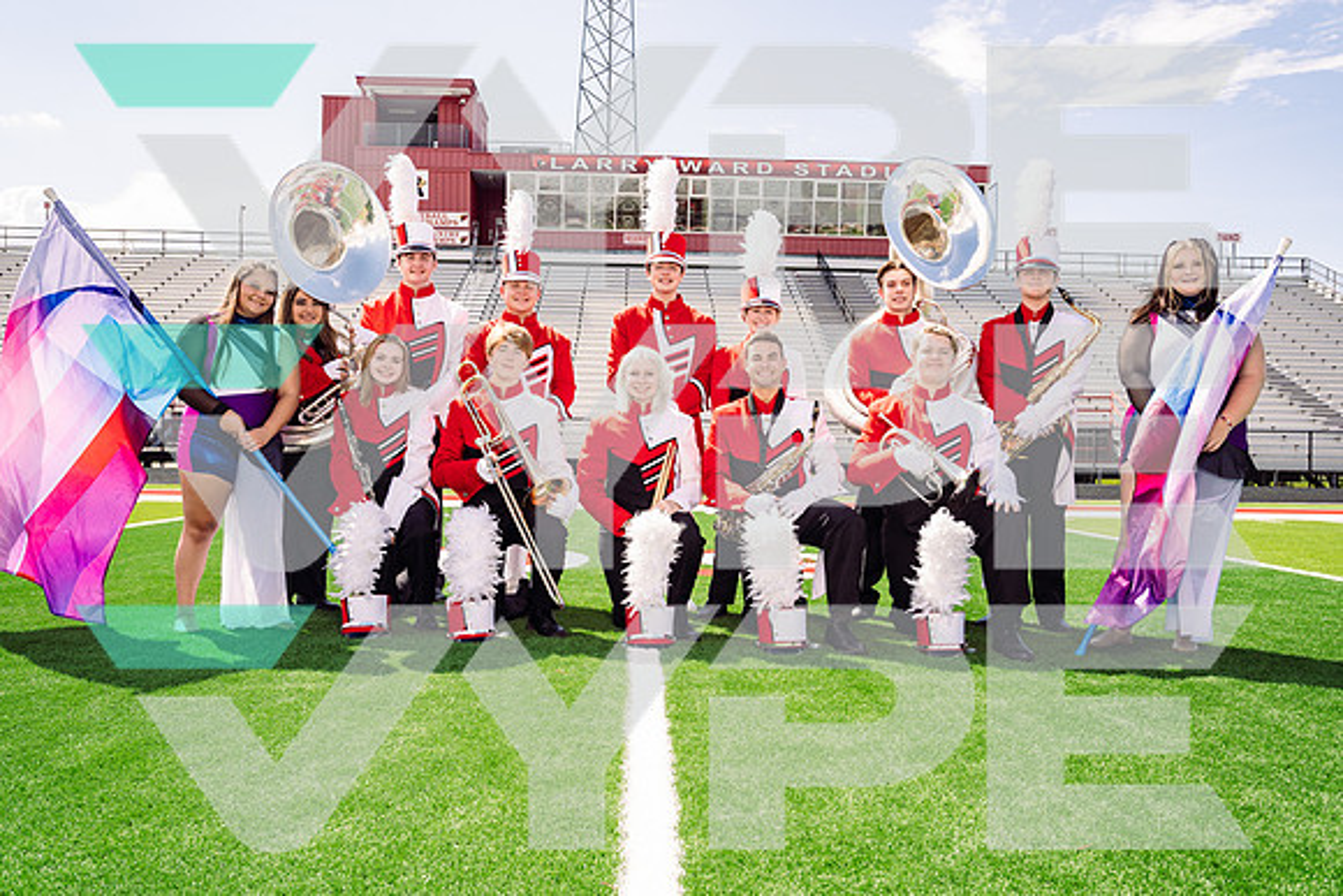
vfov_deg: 41.1
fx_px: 1194
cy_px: 448
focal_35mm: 32
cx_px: 672
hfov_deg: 58.7
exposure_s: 1/200
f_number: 7.1
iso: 64
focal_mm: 32
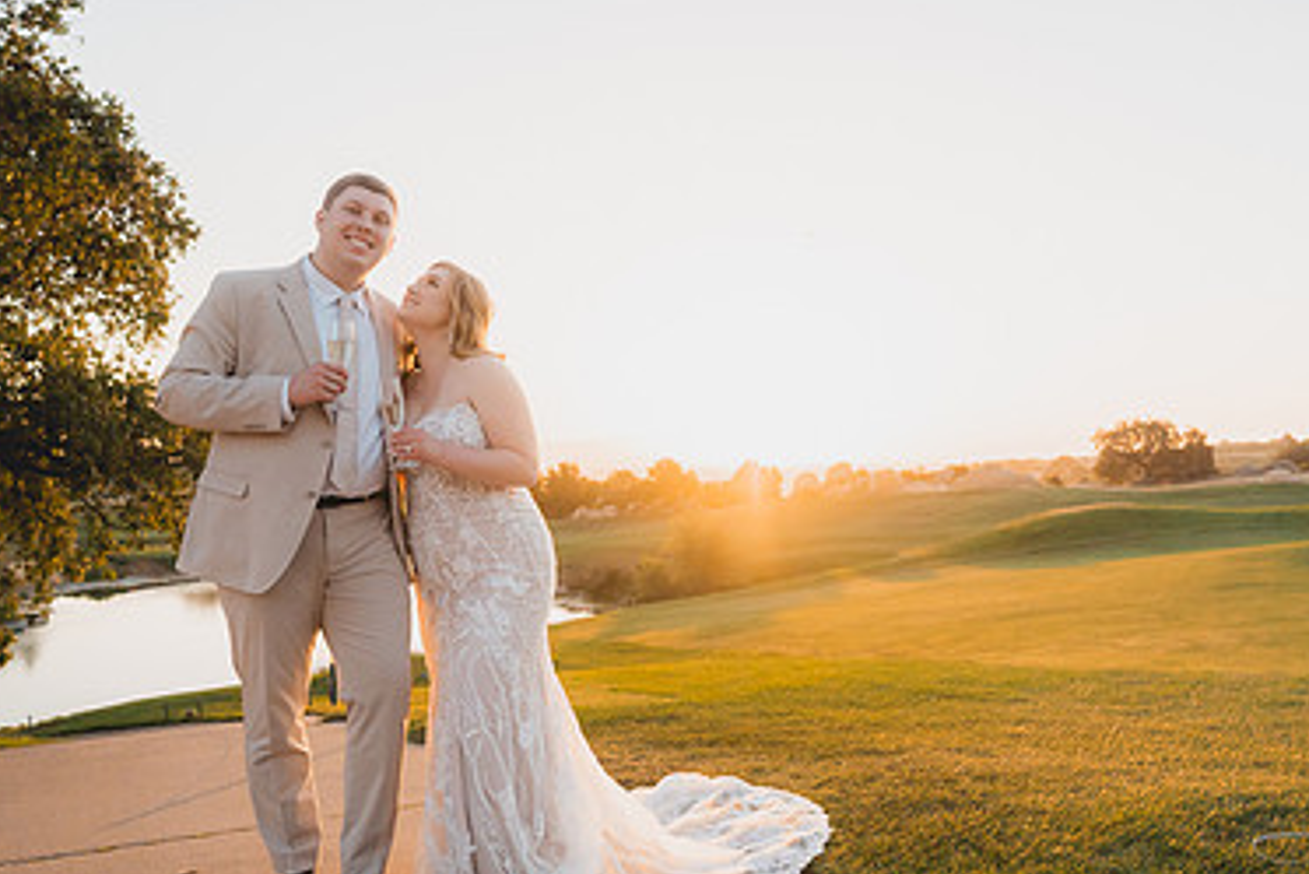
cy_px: 458
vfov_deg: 46.4
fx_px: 1018
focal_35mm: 28
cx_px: 821
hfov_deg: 64.5
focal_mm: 18
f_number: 2.8
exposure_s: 1/4000
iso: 1250
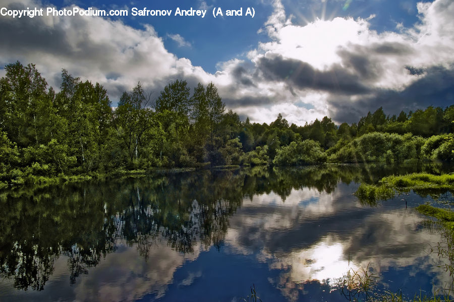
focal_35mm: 26
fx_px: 321
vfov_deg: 50.4
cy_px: 151
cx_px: 227
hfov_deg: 70.5
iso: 200
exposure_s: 1/125
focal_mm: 17
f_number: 22
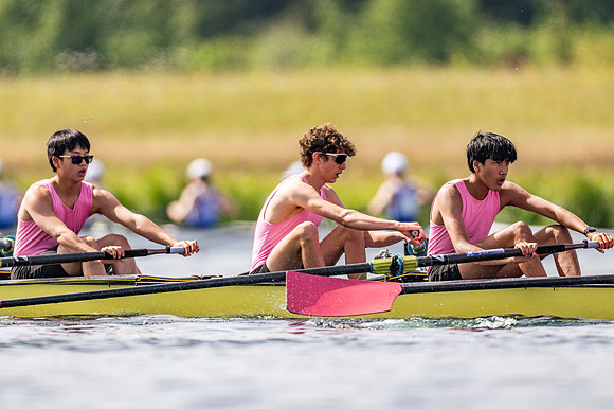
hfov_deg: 2.3
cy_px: 204
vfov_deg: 1.5
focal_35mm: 900
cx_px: 307
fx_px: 15341
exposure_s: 1/2500
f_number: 4
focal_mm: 600
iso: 200
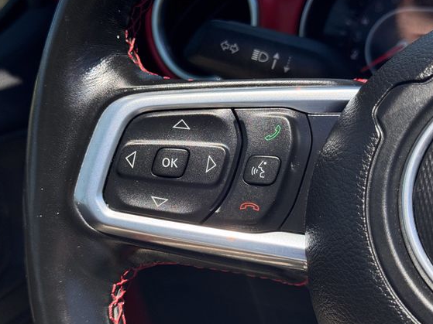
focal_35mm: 55
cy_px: 180
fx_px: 688
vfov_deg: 26.5
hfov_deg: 34.9
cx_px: 201
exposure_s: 1/3096
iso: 64
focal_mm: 6.76
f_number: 1.78
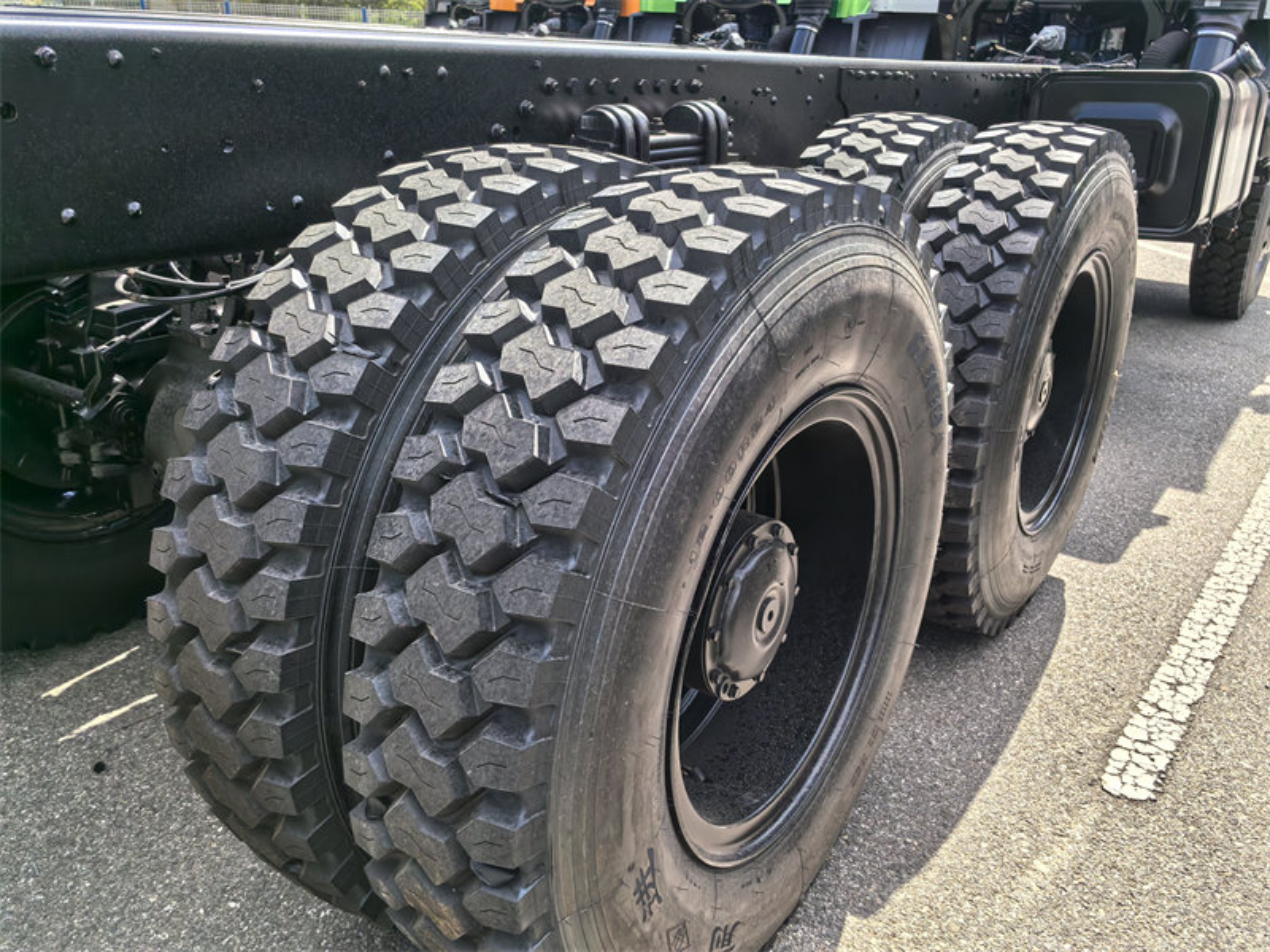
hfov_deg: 61.7
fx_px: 1064
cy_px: 476
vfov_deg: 48.2
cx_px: 635
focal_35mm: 29
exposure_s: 1/2545
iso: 50
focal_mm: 5.75
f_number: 2
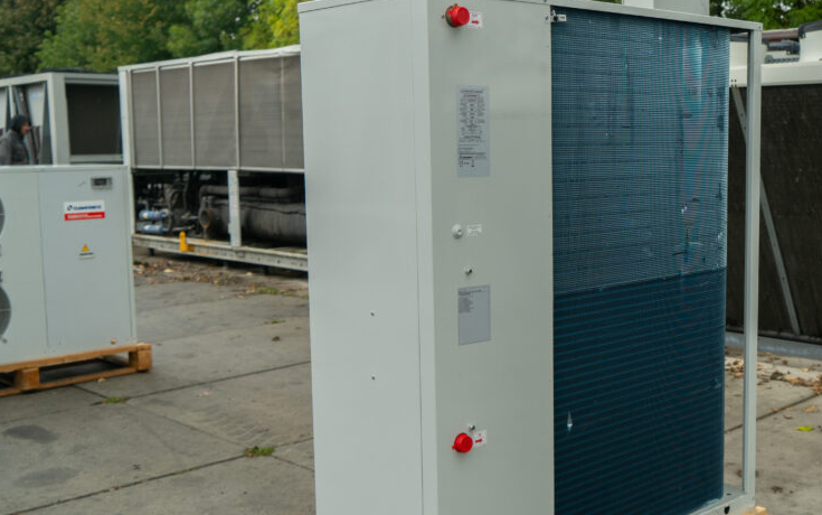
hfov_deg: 44.8
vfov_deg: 29.2
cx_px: 522
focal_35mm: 44
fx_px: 986
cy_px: 270
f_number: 4
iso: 400
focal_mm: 31
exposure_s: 1/80
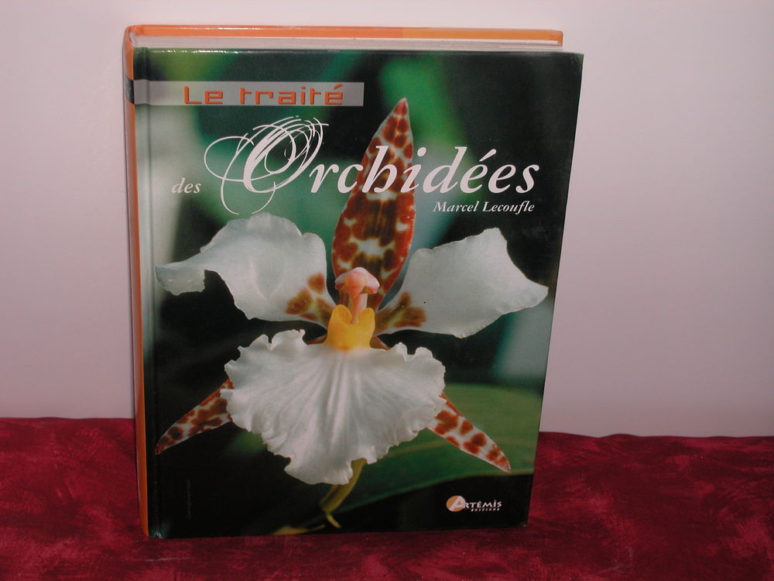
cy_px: 290
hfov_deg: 30.3
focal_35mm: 64
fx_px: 1431
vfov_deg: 22.9
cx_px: 387
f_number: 4
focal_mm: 16.2
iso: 125
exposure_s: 1/121
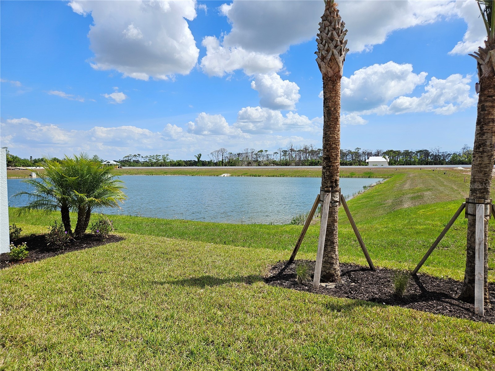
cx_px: 248
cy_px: 186
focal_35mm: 23
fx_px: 329
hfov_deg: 73.9
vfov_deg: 58.9
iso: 25
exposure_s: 1/2021
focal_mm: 5.4
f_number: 1.8
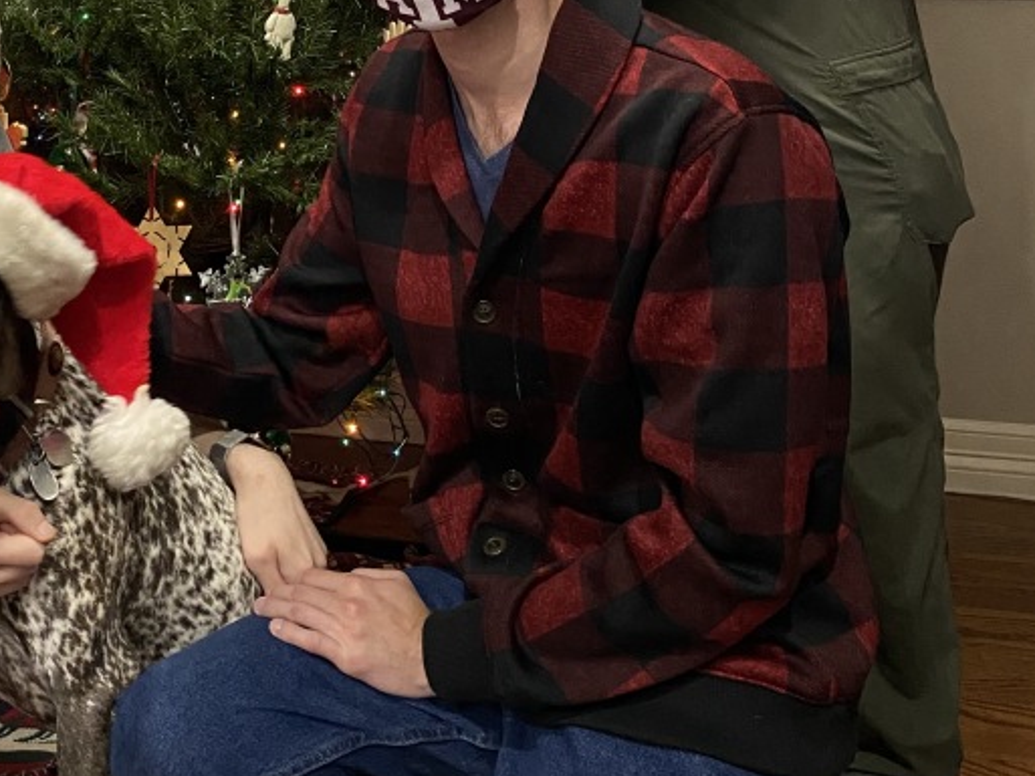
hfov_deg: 34.9
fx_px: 1615
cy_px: -2
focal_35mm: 54
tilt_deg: -1.3
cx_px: 291
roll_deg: -1.1
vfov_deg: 25.7
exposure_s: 1/25
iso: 500
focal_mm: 4.25
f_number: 1.8
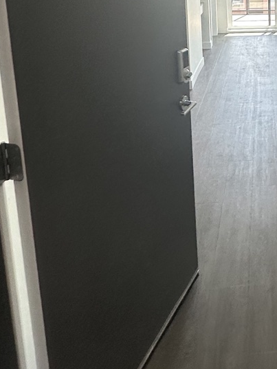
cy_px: 16
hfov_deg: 31.3
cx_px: 303
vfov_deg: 41.0
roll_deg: -2.5
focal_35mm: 41
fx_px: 437
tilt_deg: -4.6
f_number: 2.2
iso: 50
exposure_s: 1/120
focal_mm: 2.22
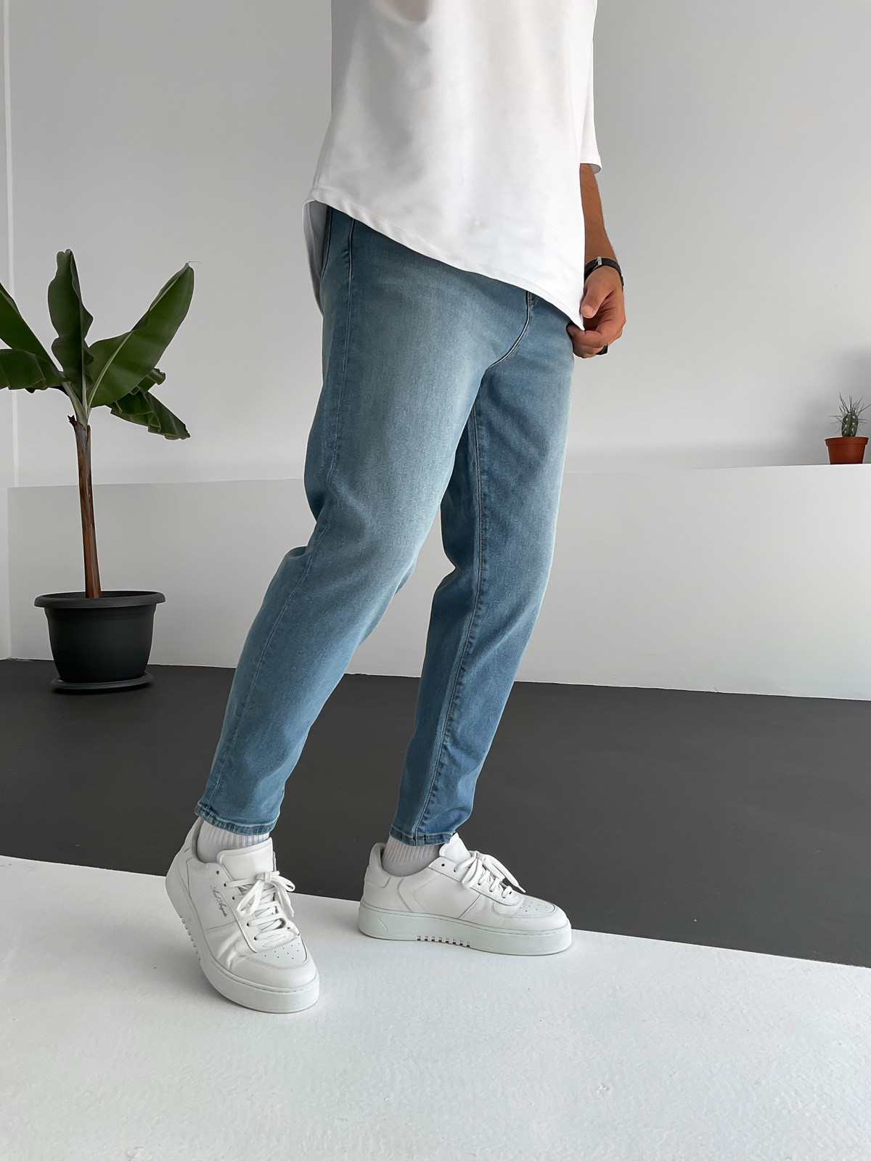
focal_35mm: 29
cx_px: 436
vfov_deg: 61.7
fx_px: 973
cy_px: 580
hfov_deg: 48.2
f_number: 1.8
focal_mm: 3
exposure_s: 1/200
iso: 16
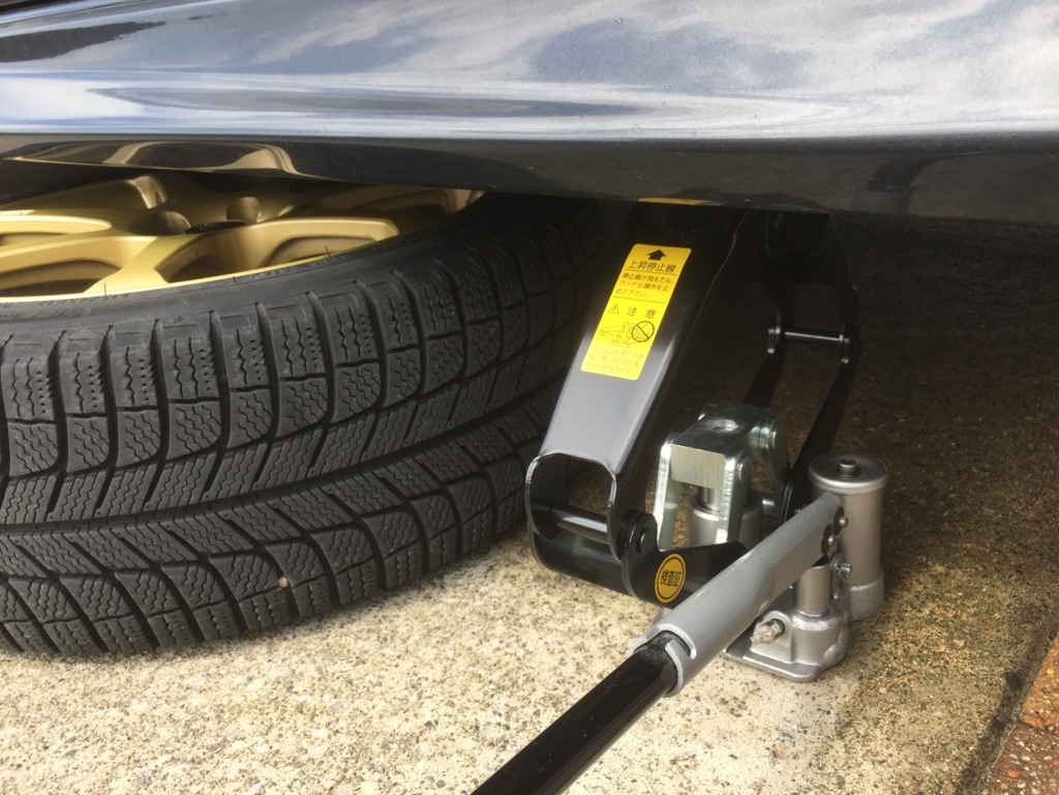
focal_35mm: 29
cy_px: 398
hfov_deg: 61.7
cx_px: 530
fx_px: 887
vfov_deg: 48.2
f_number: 2.2
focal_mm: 4.15
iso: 32
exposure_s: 1/549
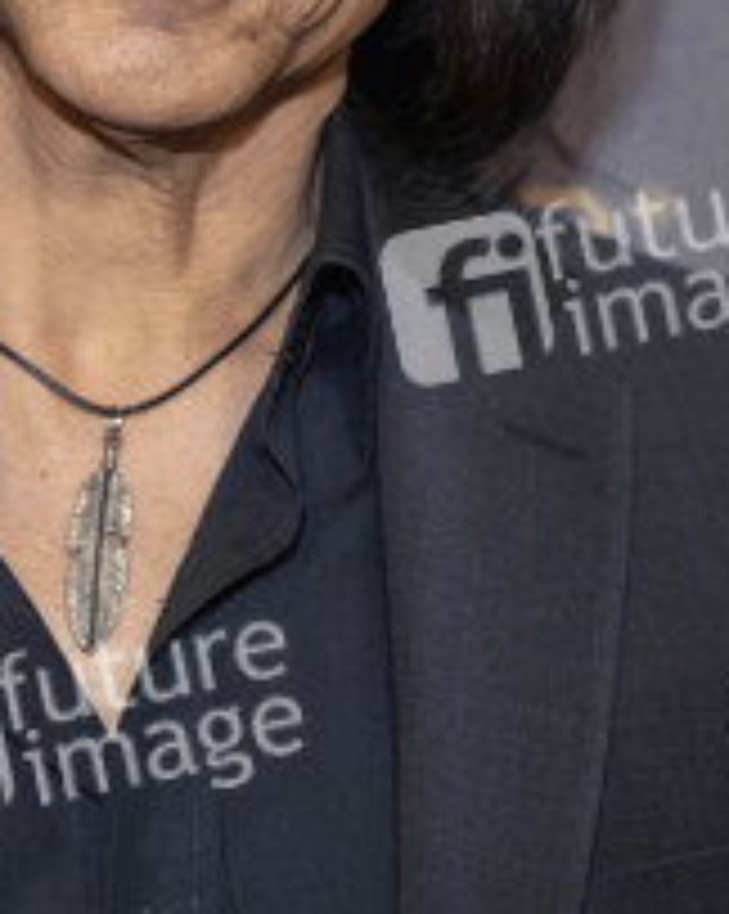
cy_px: 54
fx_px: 5996
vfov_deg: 8.7
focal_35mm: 222
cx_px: 202
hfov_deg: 7.0
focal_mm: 120
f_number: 4
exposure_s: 1/250
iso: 800
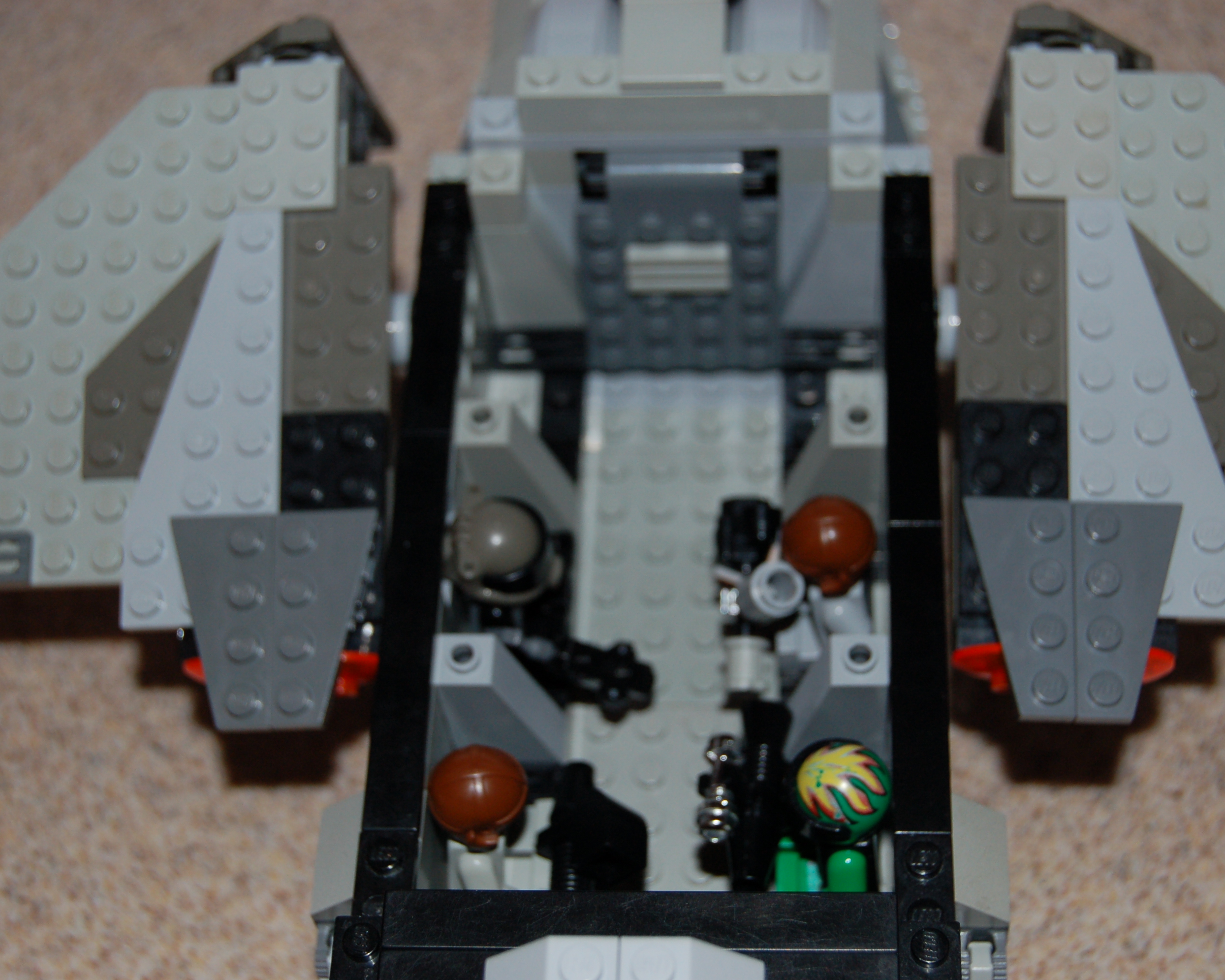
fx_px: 2465
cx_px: 605
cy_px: 489
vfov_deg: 22.5
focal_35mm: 68
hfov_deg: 27.9
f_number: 5
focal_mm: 40
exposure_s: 1/60
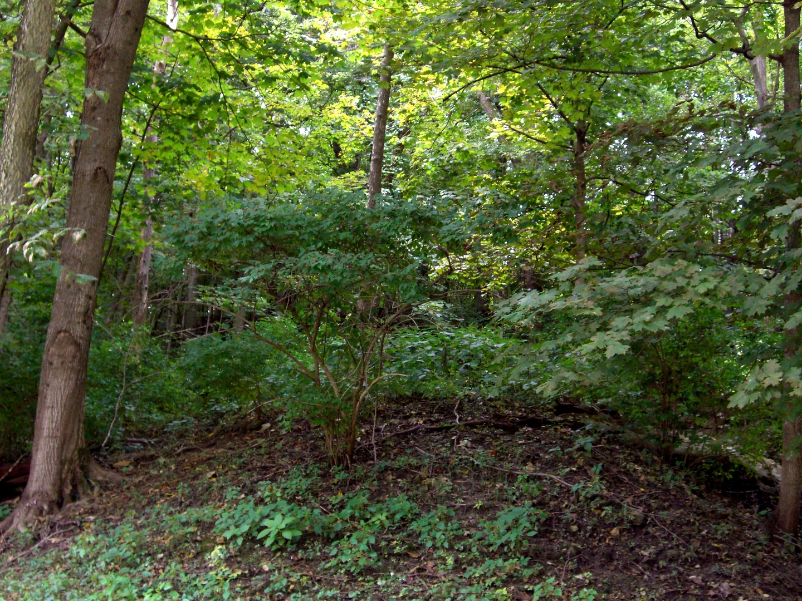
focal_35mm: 55
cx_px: 401
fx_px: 1274
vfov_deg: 26.6
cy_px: 300
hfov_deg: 34.9
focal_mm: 11.5
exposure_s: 1/60
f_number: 3.4
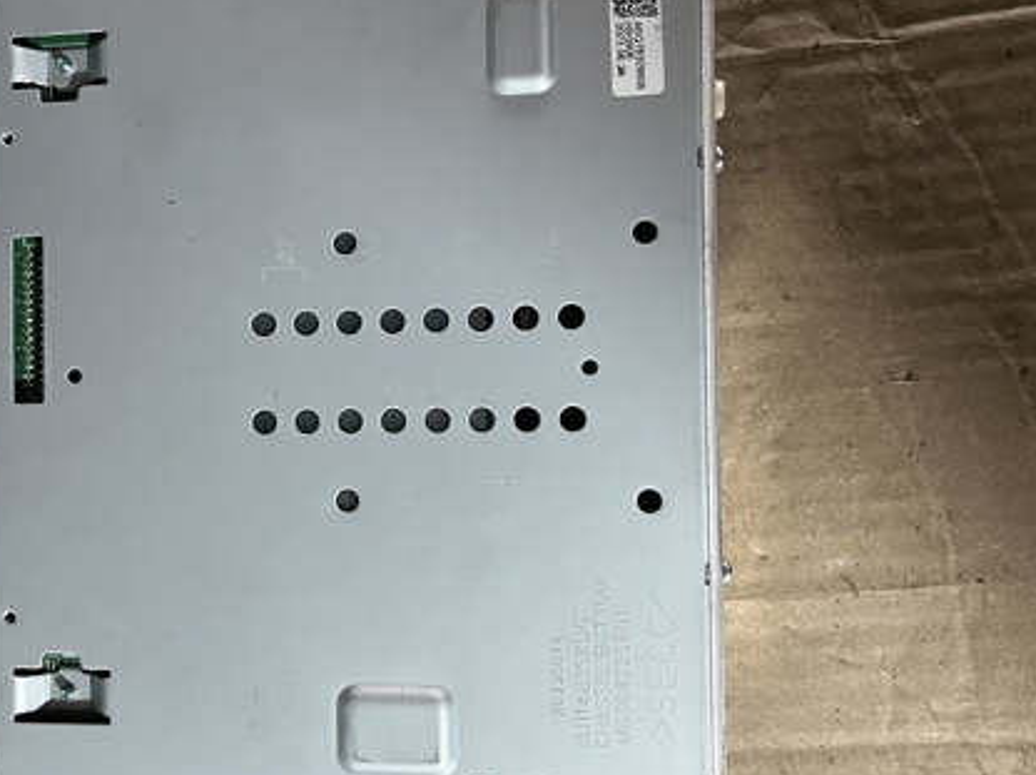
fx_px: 1196
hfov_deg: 46.2
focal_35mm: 40
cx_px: 361
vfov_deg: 35.9
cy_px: 405
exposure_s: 1/50
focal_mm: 5.1
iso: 400
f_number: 1.6
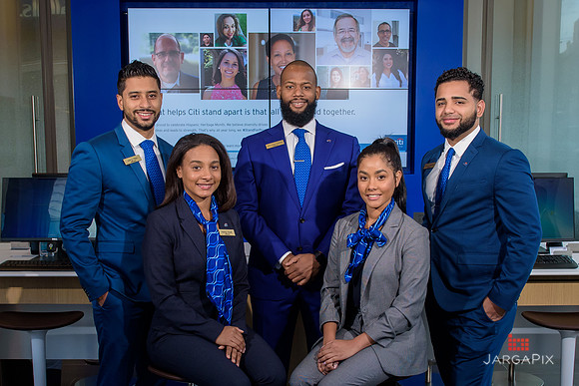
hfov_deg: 39.0
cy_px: 239
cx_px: 294
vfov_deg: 26.5
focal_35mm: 51
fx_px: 819
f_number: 5.6
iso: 1000
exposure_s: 1/250
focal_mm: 27
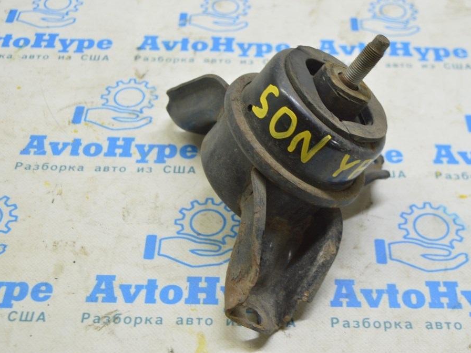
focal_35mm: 56
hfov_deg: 34.3
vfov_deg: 26.1
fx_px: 762
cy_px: 178
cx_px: 258
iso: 400
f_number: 5.6
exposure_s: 1/20
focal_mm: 34
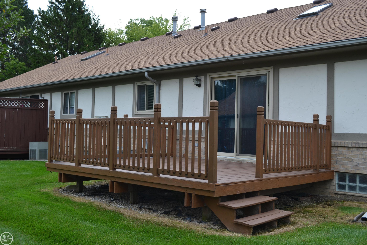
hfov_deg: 49.6
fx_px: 398
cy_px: 122
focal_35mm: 39
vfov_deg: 34.2
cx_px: 184
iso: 110
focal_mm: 26
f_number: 5.6
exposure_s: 1/125
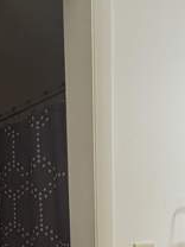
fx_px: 306
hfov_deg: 33.2
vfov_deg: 36.6
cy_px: 276
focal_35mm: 43
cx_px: 128
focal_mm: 2.22
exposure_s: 1/120
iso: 160
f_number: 2.2
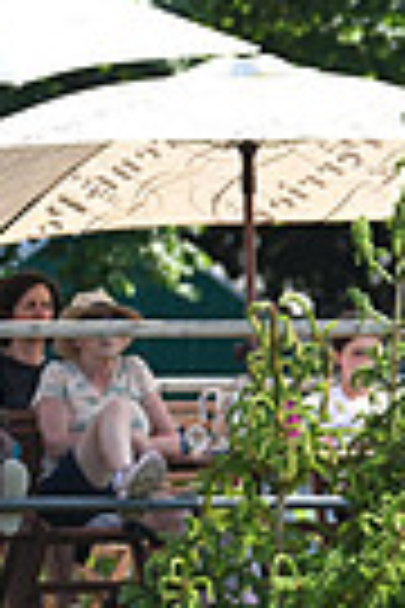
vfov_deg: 1.8
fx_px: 18848
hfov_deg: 1.2
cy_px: 290
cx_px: 1138
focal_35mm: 1117
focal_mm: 260
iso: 560
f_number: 4.5
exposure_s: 1/1250
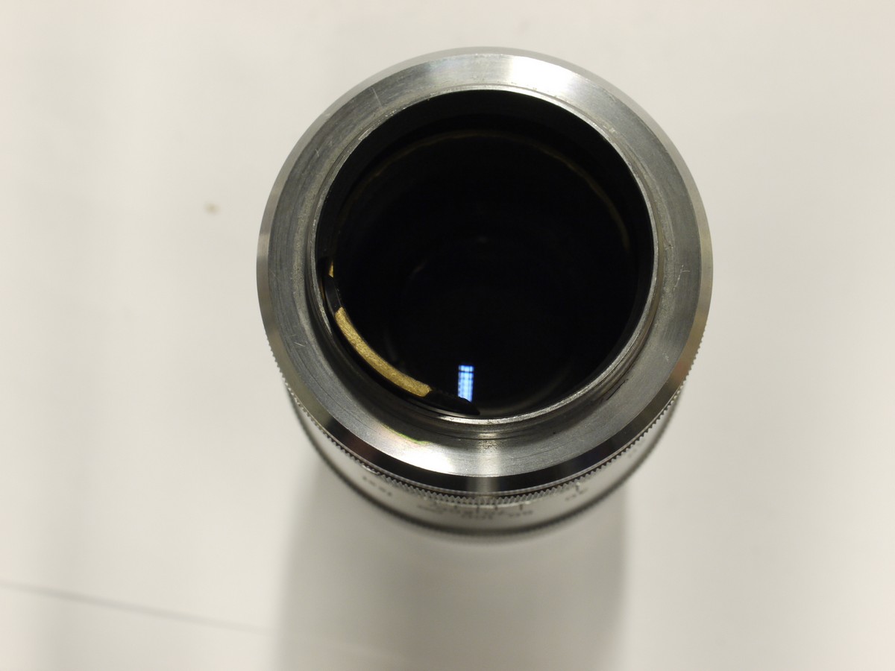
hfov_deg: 32.2
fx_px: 1551
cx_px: 448
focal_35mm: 60
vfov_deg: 24.4
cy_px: 336
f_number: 9
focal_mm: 30
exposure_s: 1/10
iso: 400
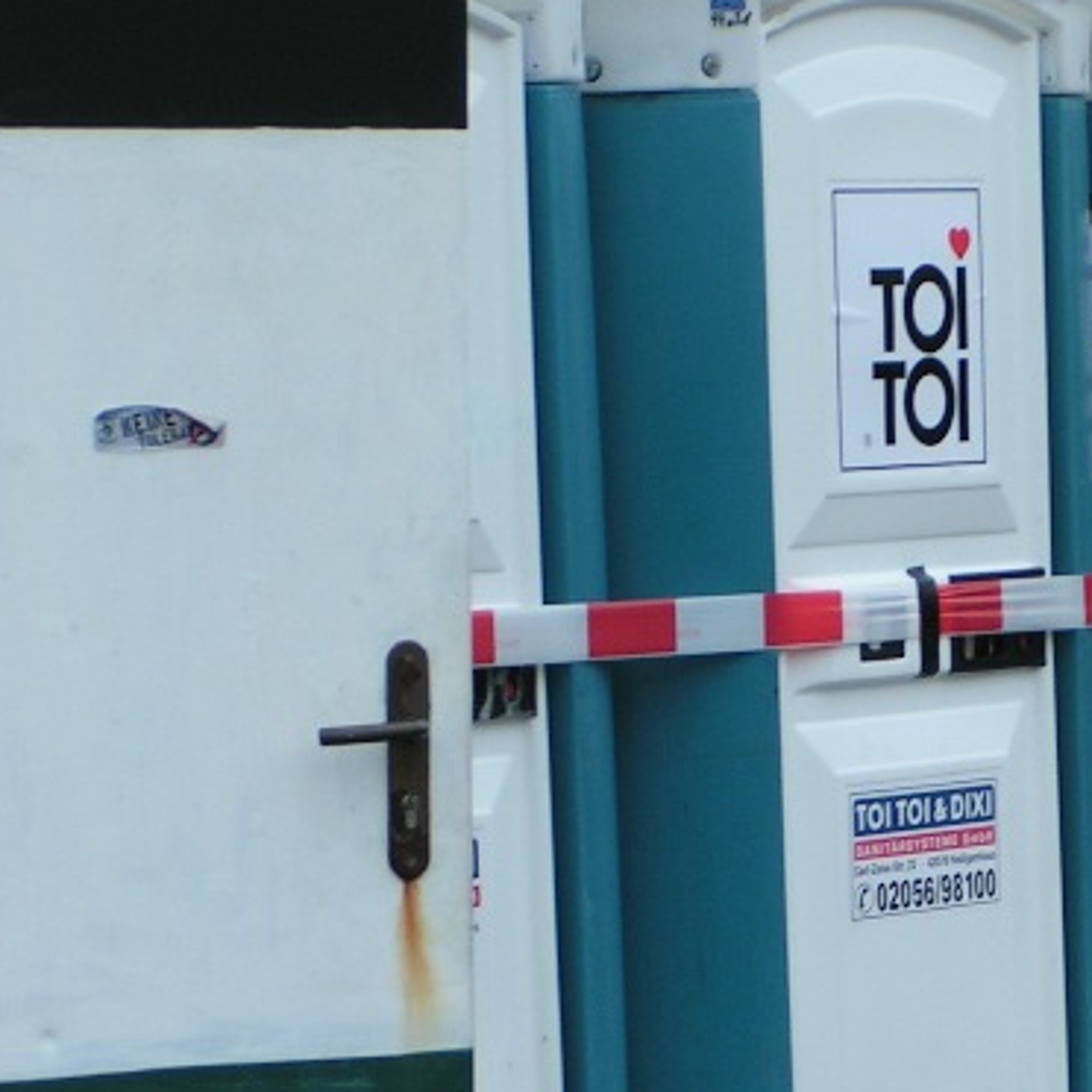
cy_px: 652
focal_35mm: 226
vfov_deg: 7.7
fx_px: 8066
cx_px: 1130
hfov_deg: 7.7
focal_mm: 18.2
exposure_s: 1/200
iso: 50
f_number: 4.5
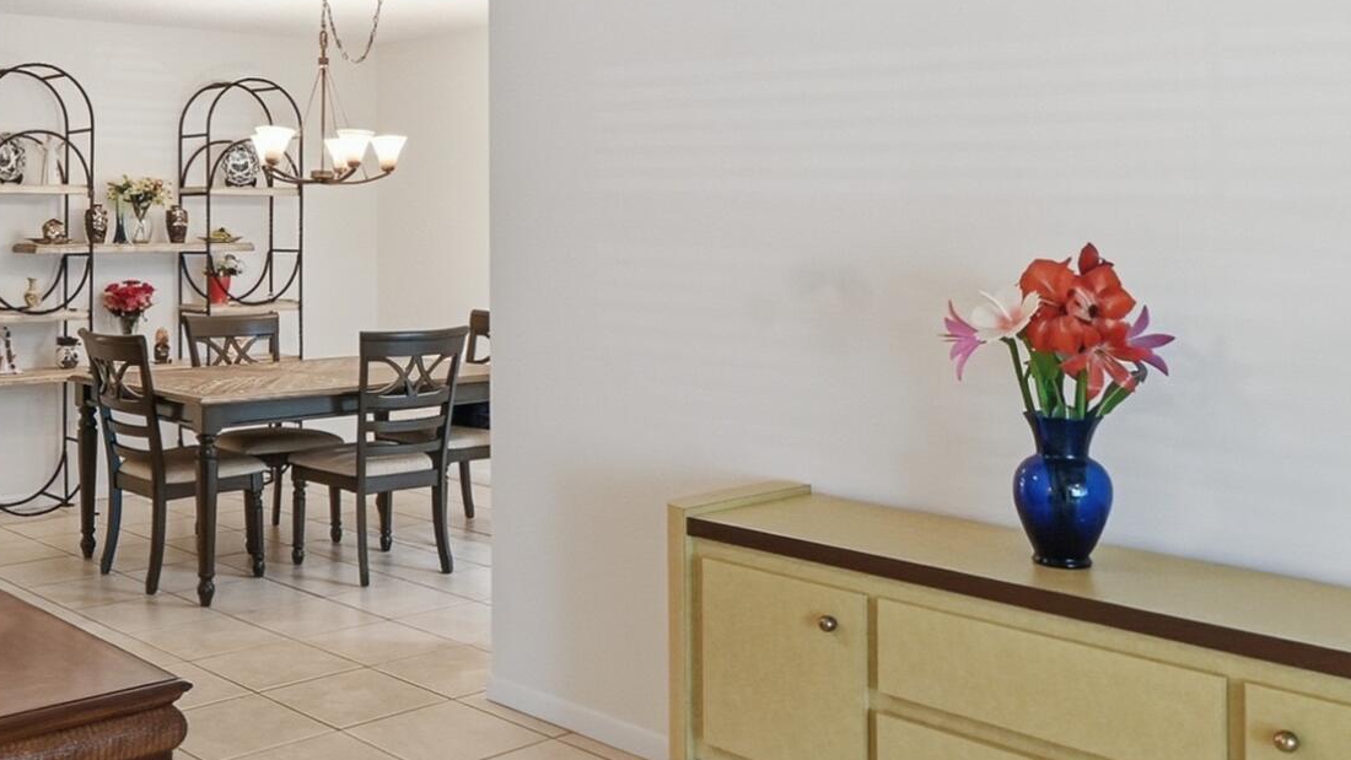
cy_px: 228
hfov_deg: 49.3
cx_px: 413
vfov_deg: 29.4
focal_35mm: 40
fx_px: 1433
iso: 400
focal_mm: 14
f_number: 8
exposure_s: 1/80
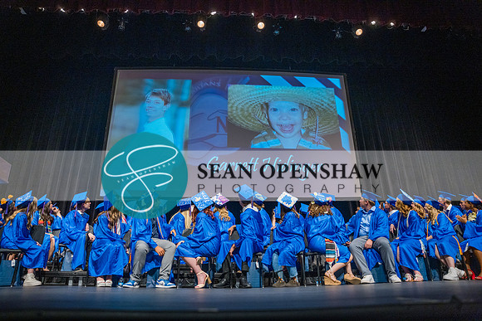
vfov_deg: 53.2
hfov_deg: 73.7
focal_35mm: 24
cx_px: 241
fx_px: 321
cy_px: 160
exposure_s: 1/160
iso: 2500
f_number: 2.8
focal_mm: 24
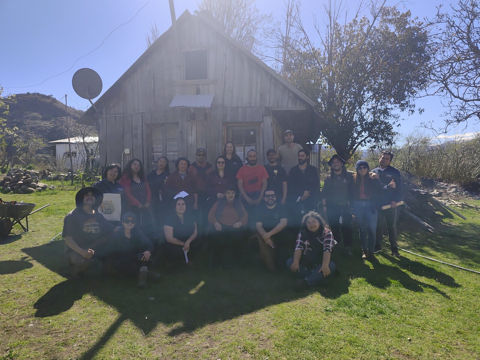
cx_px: 240
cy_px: 180
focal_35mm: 23
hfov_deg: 73.9
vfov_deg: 58.9
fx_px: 319
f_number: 1.65
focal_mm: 6.19
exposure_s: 1/1400
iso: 50
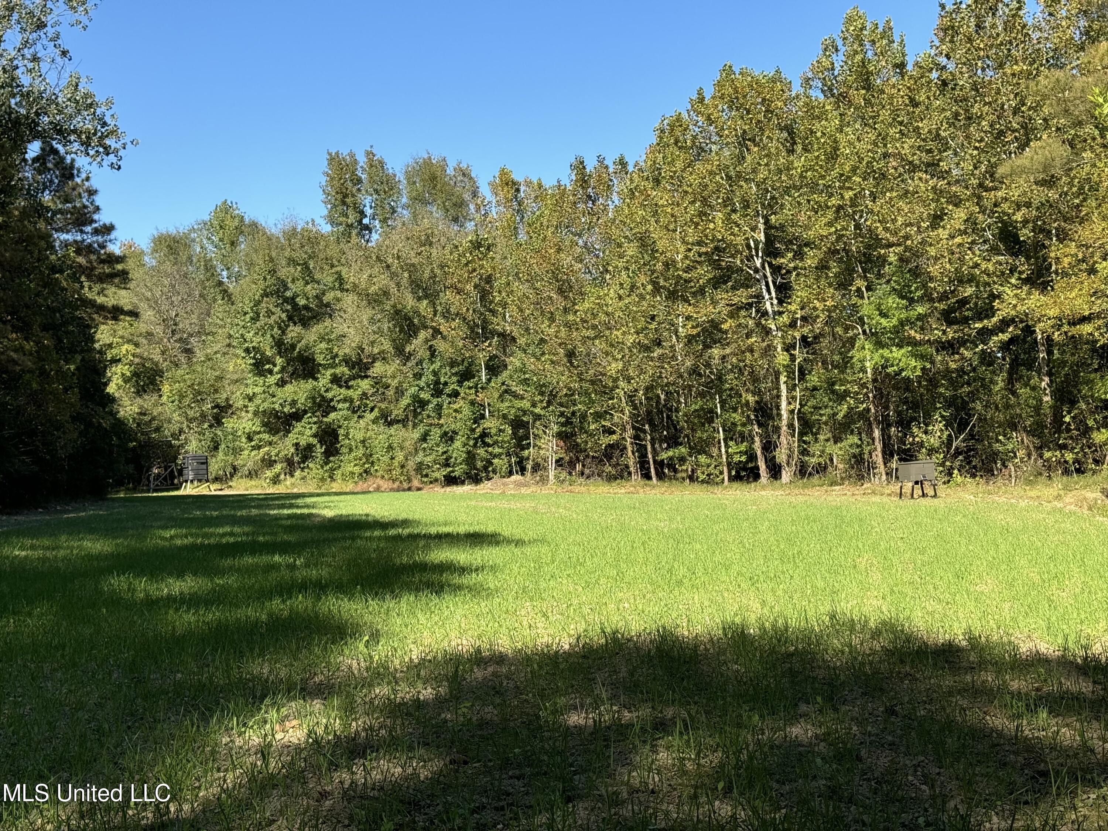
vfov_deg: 30.3
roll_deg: +0.9
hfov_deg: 39.7
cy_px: 416
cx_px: 554
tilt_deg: +1.2
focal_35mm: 48
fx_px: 1536
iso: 64
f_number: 1.78
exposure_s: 1/2045
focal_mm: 6.76
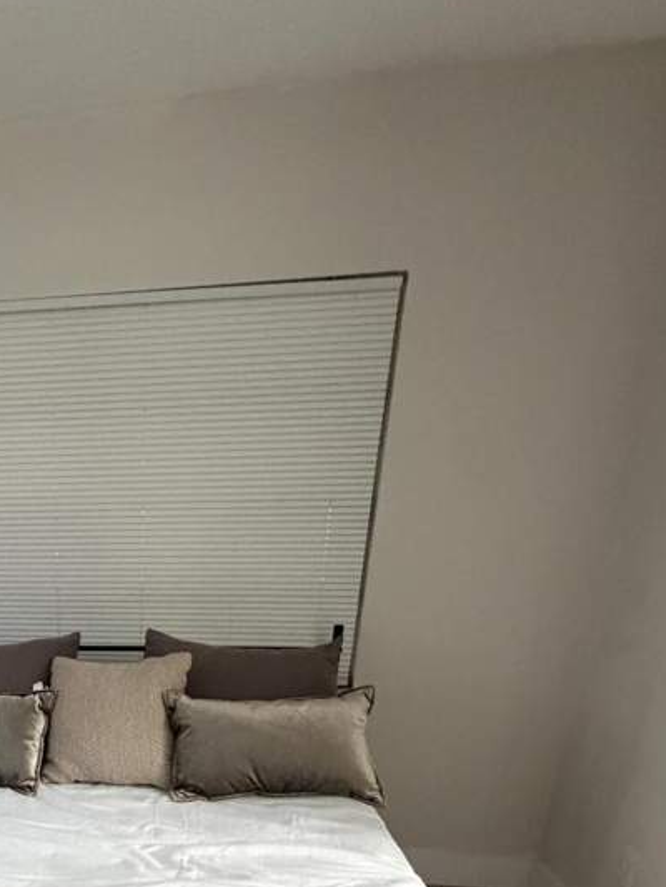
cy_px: 814
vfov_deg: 54.4
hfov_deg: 45.3
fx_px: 718
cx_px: 72
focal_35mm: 28
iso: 640
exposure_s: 1/60
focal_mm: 2.22
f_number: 2.2
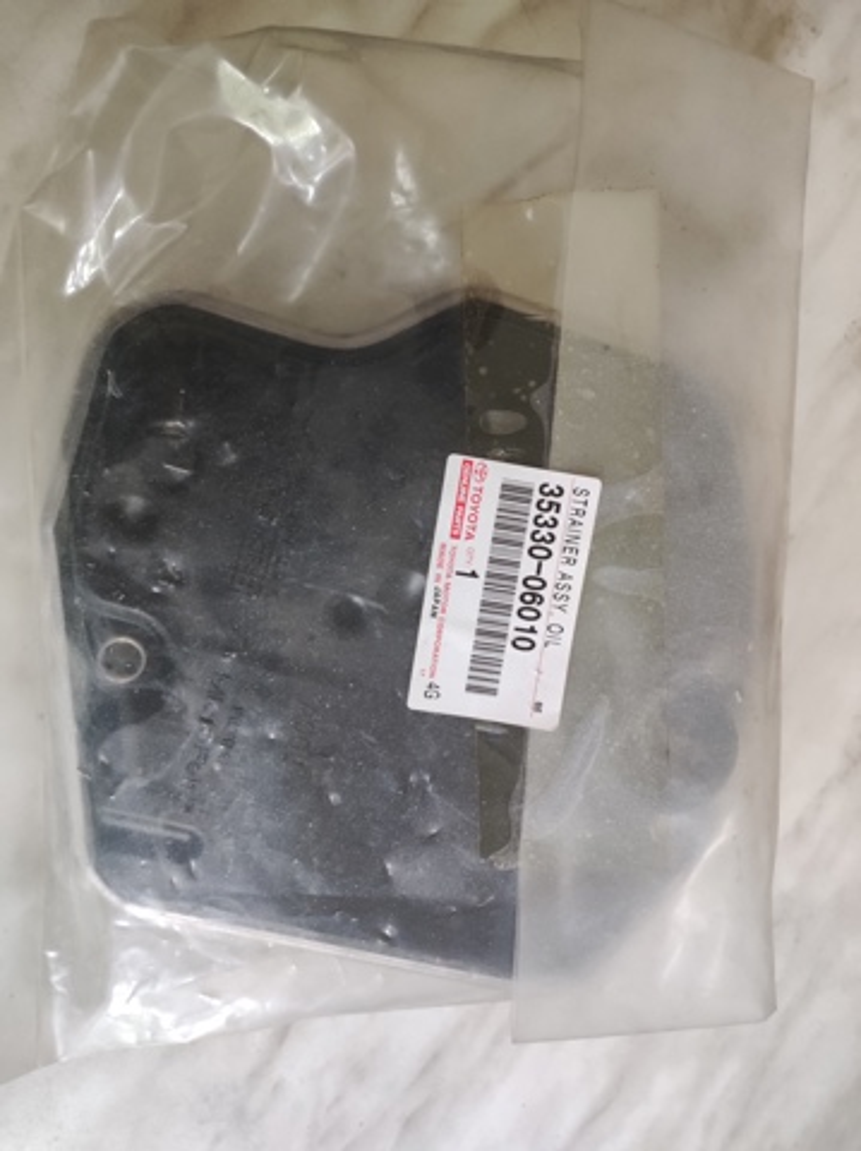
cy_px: 576
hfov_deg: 74.6
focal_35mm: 17
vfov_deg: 91.1
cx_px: 430
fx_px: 565
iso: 1955
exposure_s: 1/33
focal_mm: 4.74
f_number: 1.79
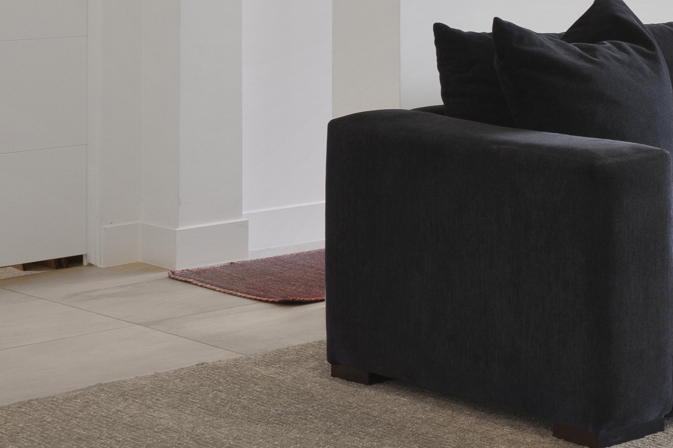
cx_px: 1244
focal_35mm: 96
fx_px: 1795
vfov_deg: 13.8
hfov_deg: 17.1
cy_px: -90
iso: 250
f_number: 9
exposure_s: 1/5
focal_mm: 25
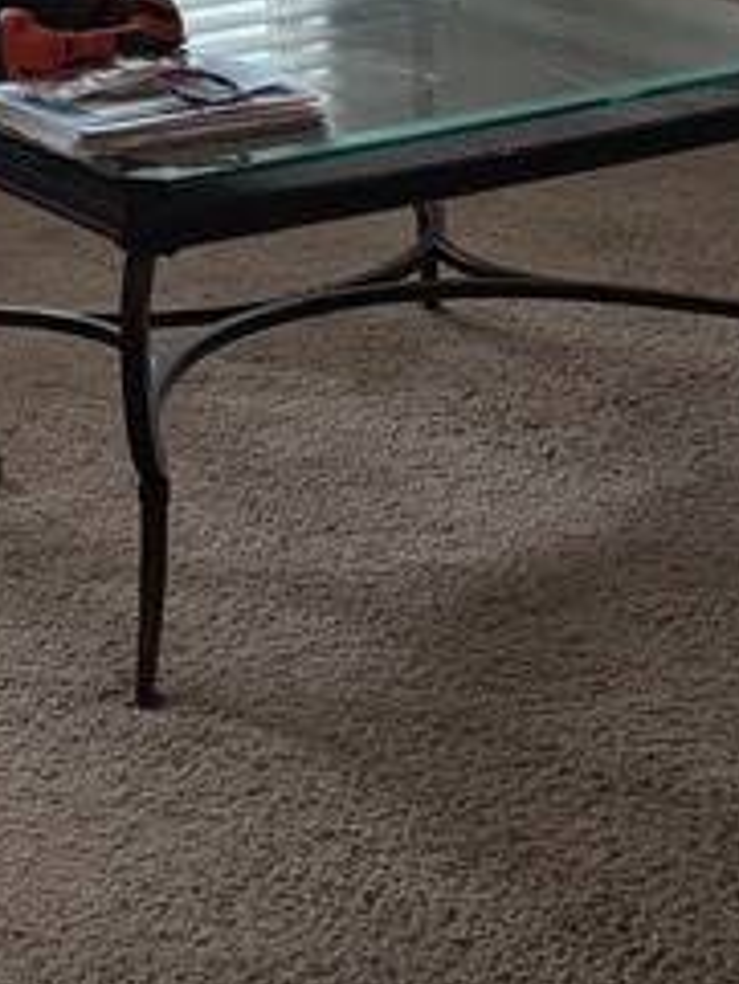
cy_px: -621
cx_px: -514
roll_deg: +1.3
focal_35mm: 102
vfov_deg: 16.9
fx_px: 2901
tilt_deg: -1.0
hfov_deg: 13.3
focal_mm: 6.76
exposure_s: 1/188
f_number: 1.78
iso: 160
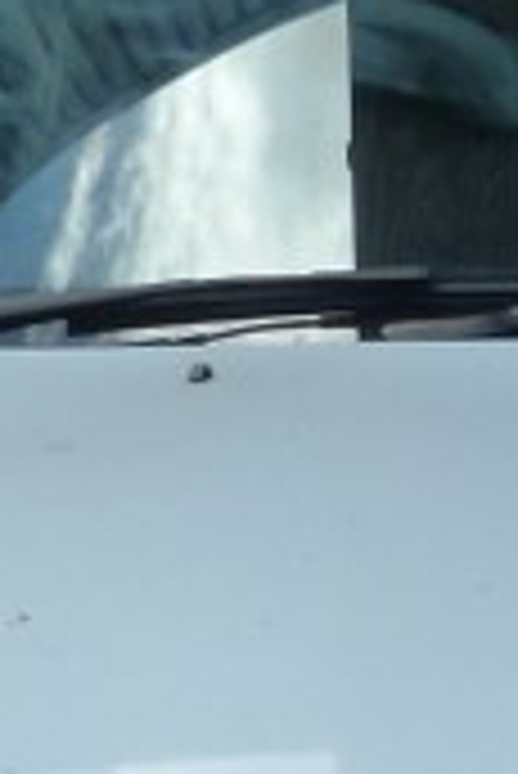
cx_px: 680
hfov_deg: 11.1
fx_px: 2606
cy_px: 837
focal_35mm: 121
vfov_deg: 16.4
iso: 125
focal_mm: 4.5
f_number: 4
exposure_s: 1/200
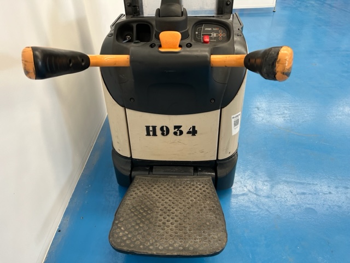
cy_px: 132
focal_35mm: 26
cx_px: 175
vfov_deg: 53.1
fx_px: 263
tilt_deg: -37.1
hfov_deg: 67.3
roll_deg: +1.3
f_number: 1.5
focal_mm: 5.7
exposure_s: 1/121
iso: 100
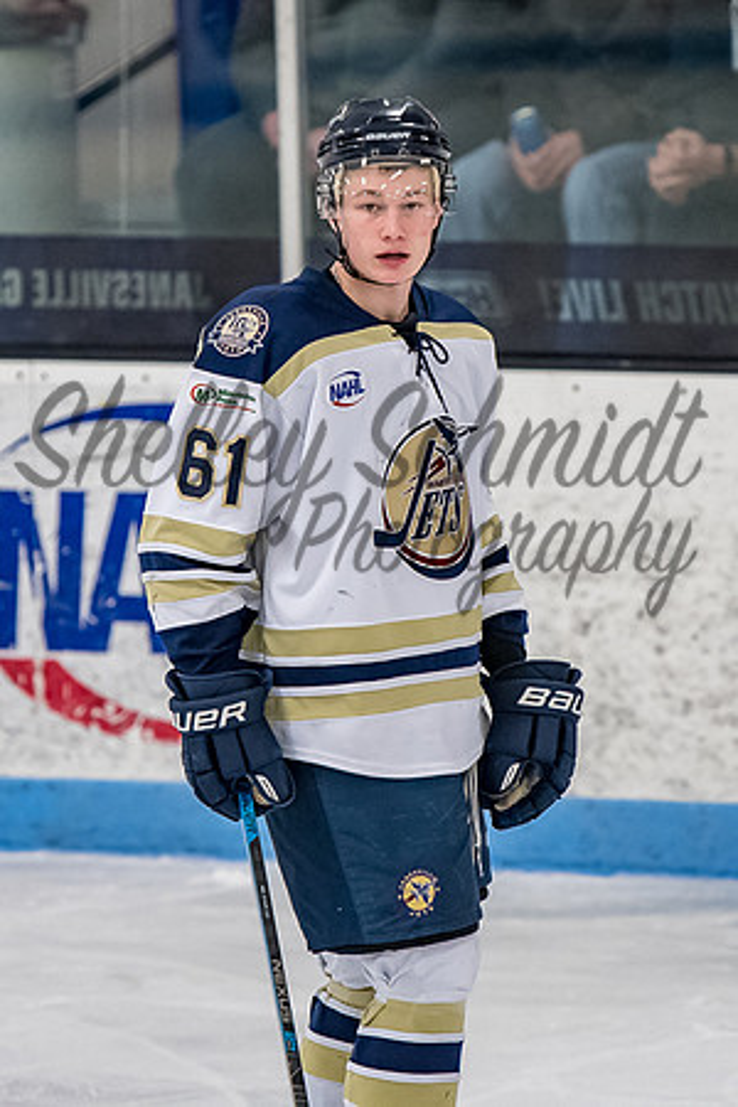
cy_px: 439
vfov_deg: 3.8
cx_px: 416
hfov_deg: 2.5
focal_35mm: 543
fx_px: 16704
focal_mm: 200
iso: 2000
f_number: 3.2
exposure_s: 1/800
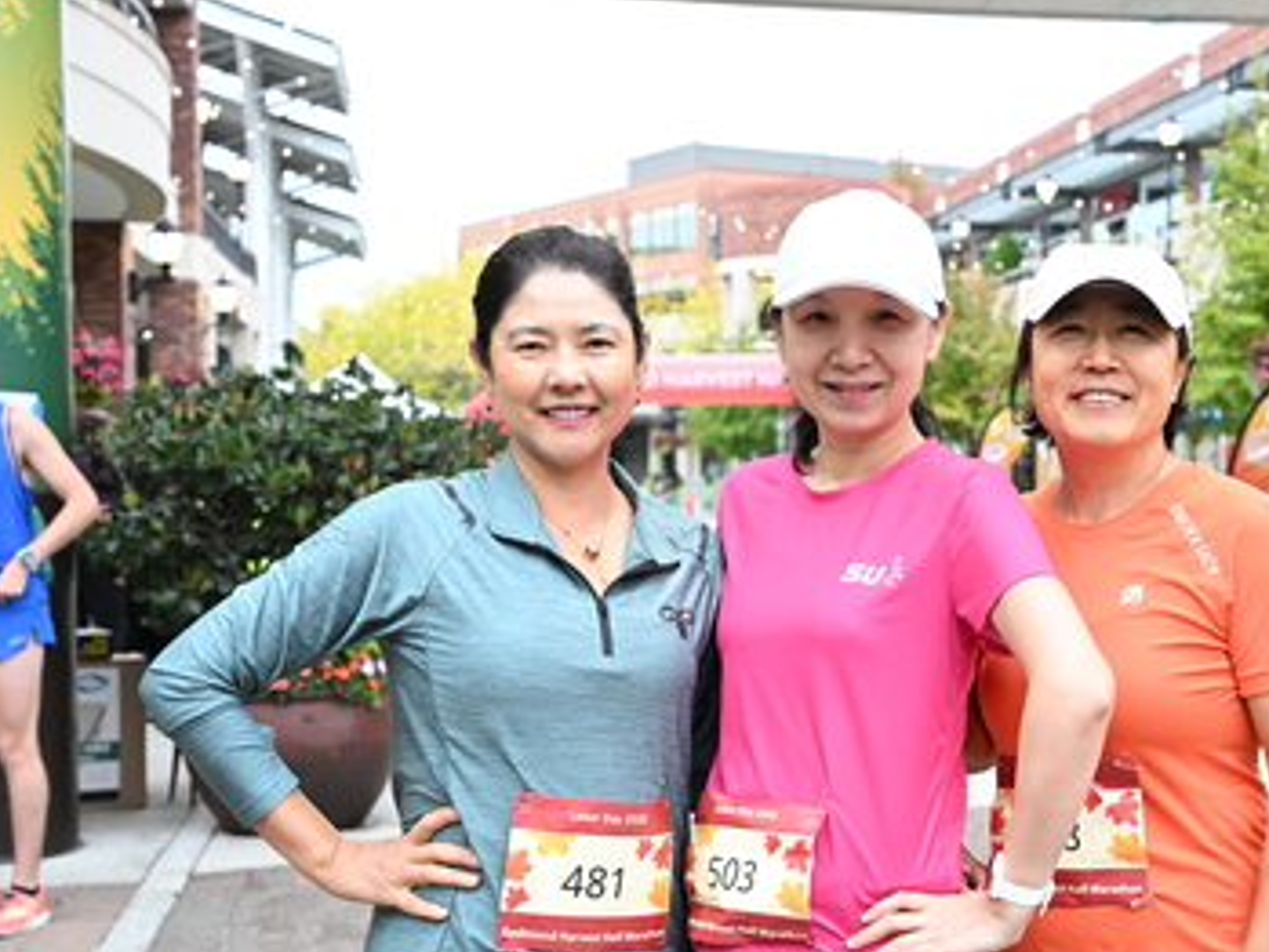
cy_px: 521
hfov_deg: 33.9
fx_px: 2054
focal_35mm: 56
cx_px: 880
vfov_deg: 26.1
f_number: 4
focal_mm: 37
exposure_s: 1/400
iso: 3200
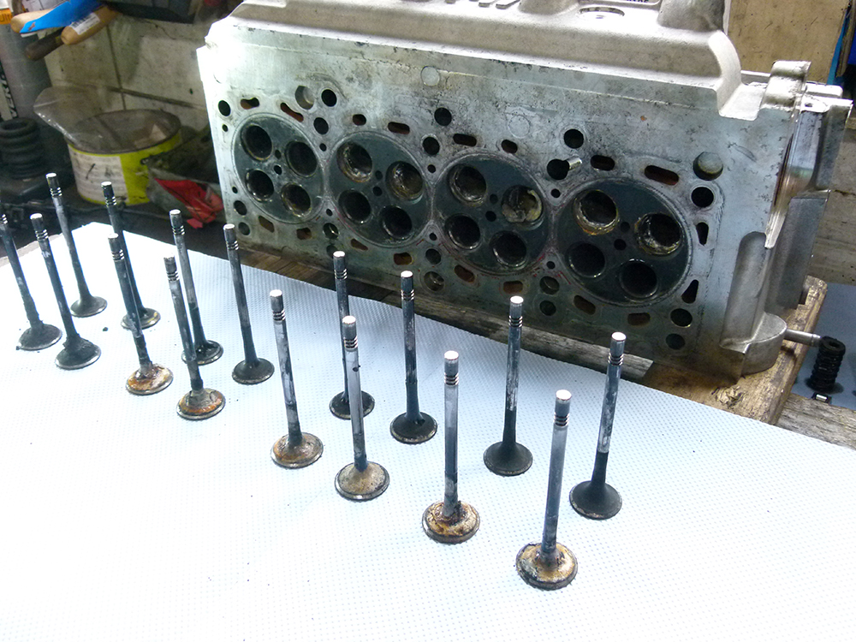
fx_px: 791
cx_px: 428
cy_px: 321
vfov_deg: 44.2
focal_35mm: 32
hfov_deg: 56.8
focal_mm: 5.8
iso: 400
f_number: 3
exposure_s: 1/60
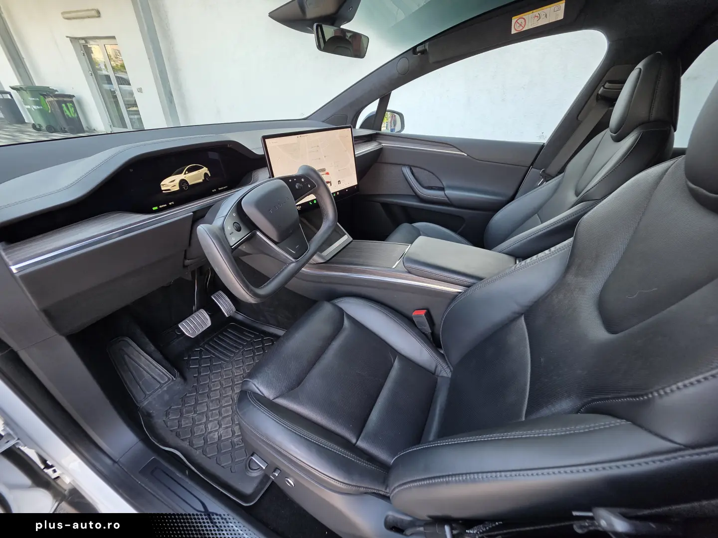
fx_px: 270
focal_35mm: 13
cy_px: 269
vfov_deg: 89.9
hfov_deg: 106.2
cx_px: 359
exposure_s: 1/100
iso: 64
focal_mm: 2.2
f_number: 1.9
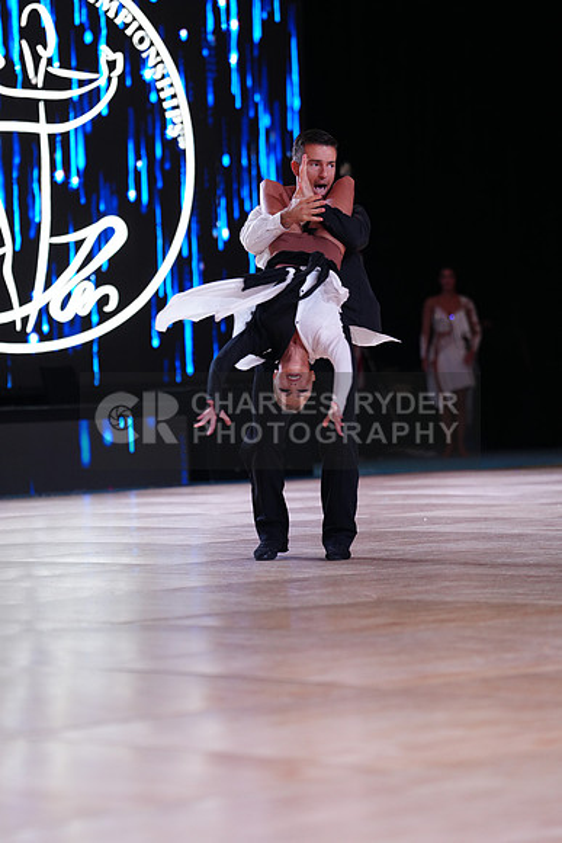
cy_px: 422
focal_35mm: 147
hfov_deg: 9.3
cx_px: 281
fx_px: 3440
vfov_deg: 14.0
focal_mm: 147
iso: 1250
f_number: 2.8
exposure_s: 1/500
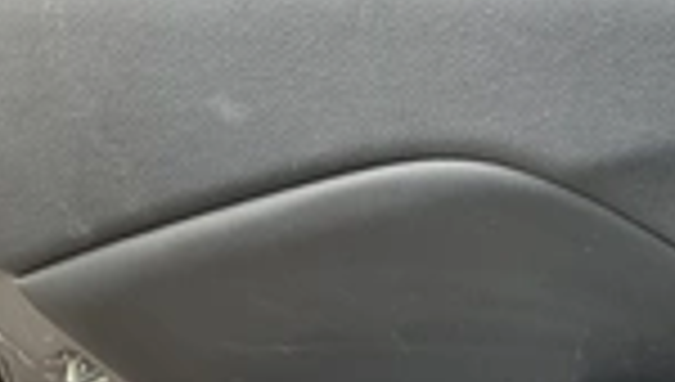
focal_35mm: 84
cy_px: 386
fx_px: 1506
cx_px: 824
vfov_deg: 14.2
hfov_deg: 23.0
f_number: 1.8
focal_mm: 3
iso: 64
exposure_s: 1/78
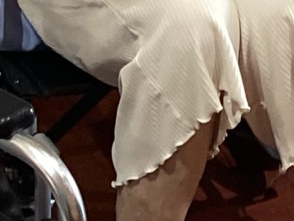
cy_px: -360
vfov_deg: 7.2
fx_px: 1624
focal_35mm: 191
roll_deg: -3.9
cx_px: 400
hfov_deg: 10.1
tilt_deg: -21.5
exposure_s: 1/50
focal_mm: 3.3
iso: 200
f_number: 2.4
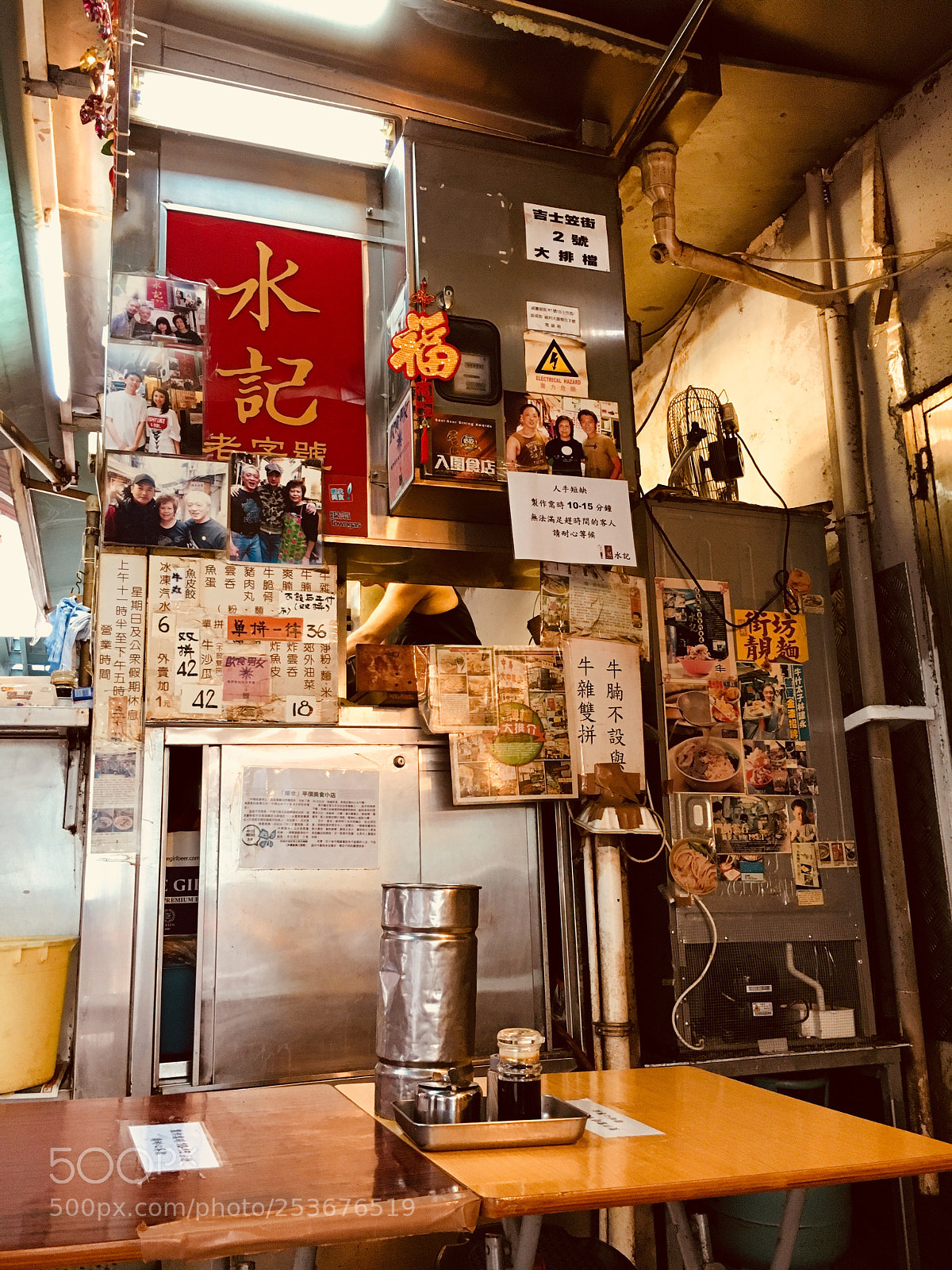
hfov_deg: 48.2
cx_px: 476
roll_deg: +2.0
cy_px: 635
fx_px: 1063
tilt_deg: +12.7
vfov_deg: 61.7
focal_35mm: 29
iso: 160
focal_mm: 4.15
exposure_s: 1/33
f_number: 2.2
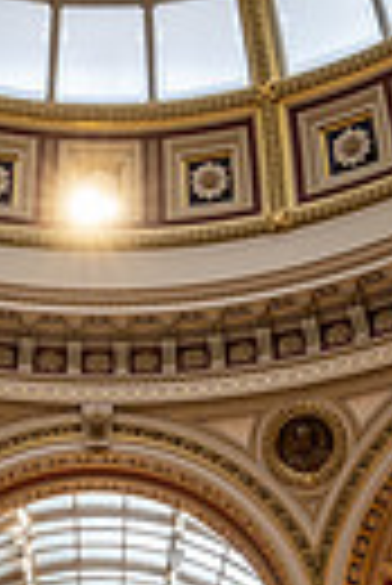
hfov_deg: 16.4
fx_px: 1352
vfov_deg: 24.0
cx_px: 90
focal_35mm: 83
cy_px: 472
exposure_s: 1/30
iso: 1000
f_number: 2.8
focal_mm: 16
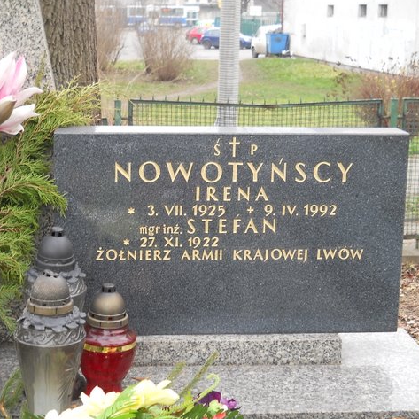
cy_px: 207
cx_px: 172
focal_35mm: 67
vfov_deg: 25.7
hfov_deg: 25.7
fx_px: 918
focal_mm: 9.24
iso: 80
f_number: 3.6
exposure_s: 1/30
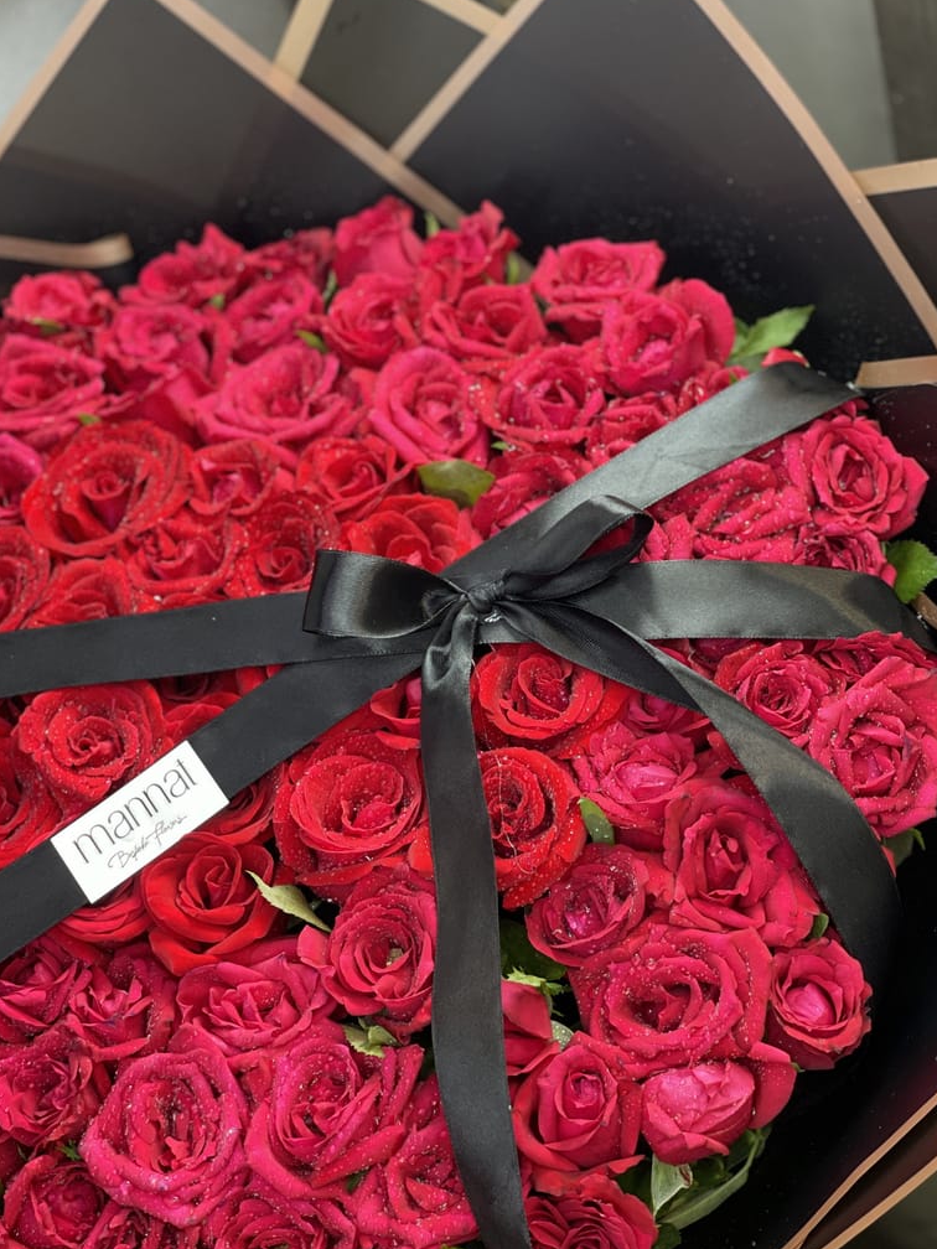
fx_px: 2346
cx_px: 471
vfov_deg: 29.8
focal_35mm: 65
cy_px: 620
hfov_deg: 22.6
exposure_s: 1/100
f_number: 2.2
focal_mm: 7.5
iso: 200
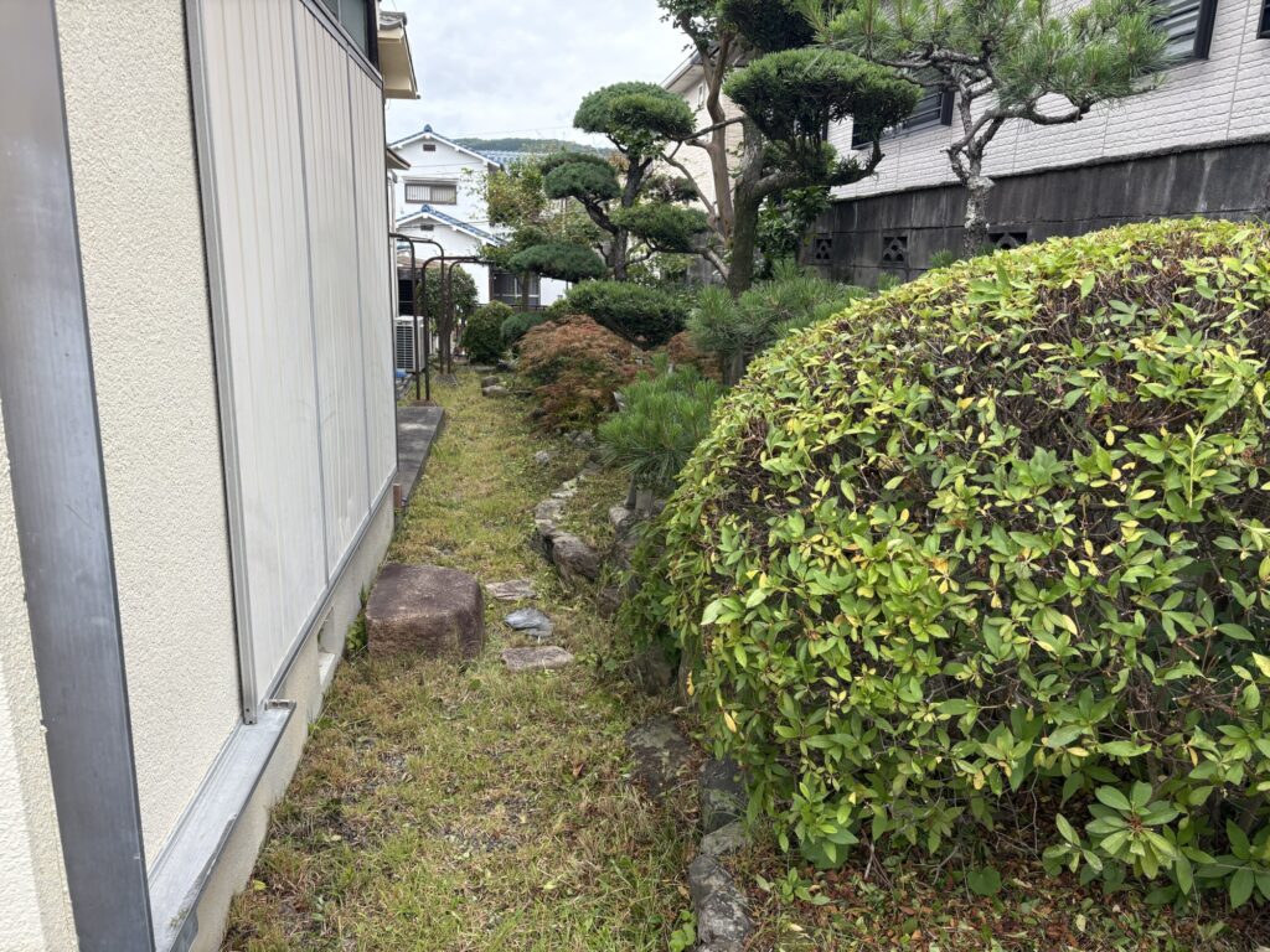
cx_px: 635
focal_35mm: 26
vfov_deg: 53.1
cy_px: 476
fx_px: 954
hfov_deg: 67.3
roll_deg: -0.5
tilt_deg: -12.8
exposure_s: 1/907
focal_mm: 5.96
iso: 64
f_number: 1.6
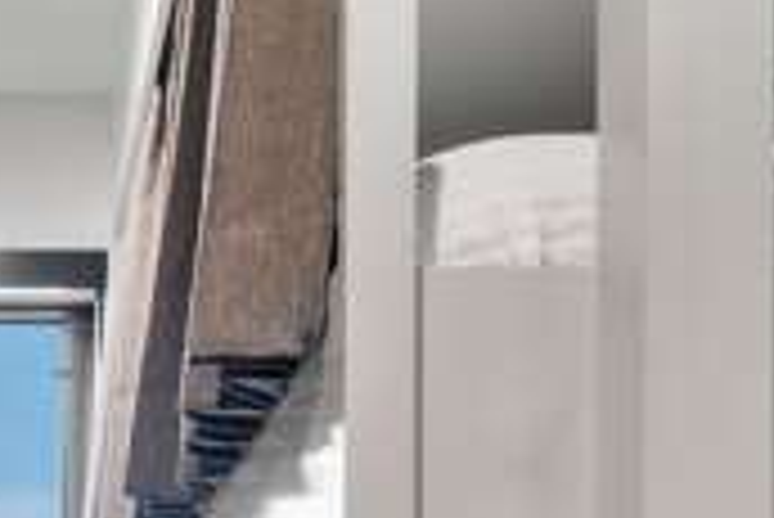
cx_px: -36
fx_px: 1442
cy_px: 914
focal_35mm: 67
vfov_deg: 17.0
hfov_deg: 27.9
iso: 640
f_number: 8
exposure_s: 1/4
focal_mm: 10
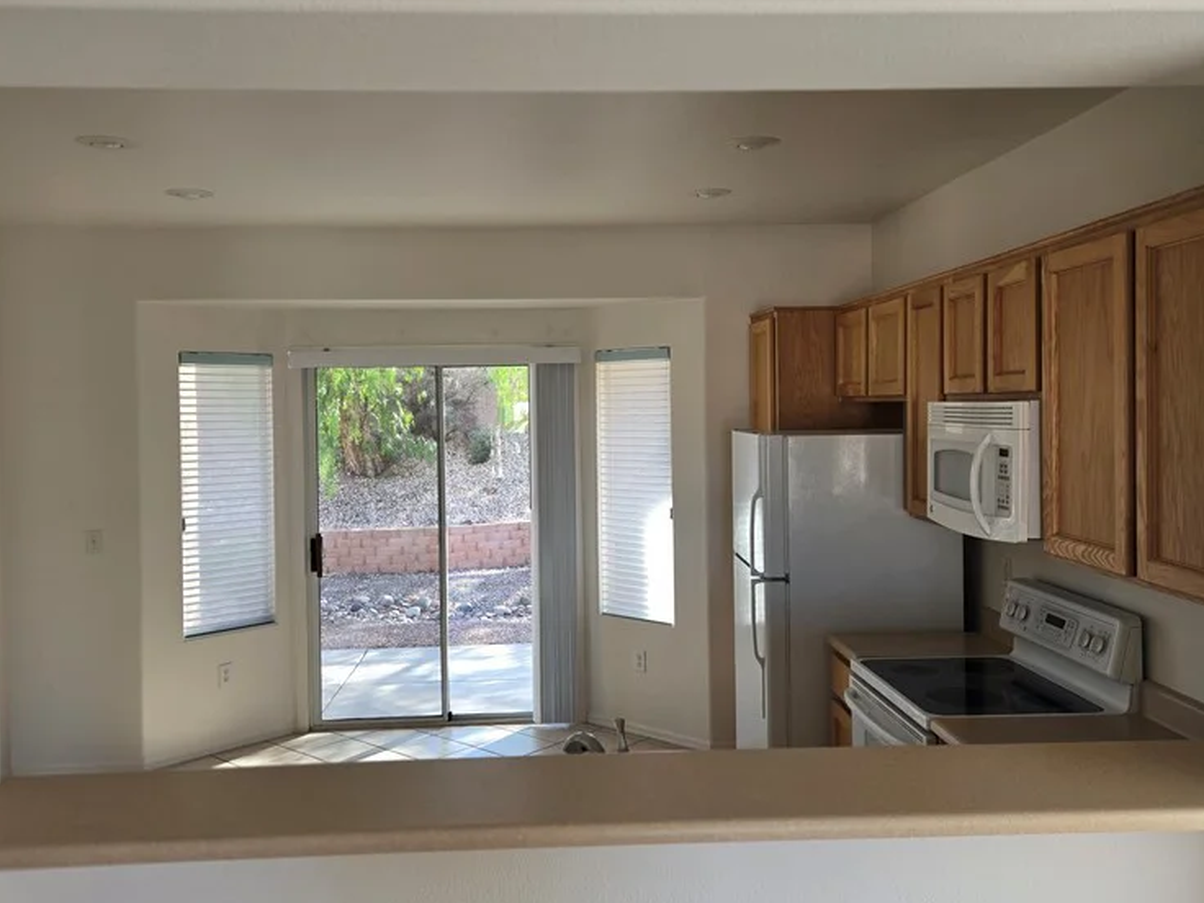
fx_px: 1113
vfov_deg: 44.2
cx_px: 582
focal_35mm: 32
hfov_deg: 56.8
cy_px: 435
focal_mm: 5.4
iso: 50
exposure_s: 1/120
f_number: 1.8
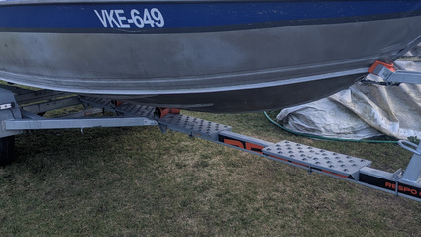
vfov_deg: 31.8
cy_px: 84
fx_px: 413
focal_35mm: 37
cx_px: 203
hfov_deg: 54.0
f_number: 1.68
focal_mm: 6.9
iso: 19
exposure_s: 1/684
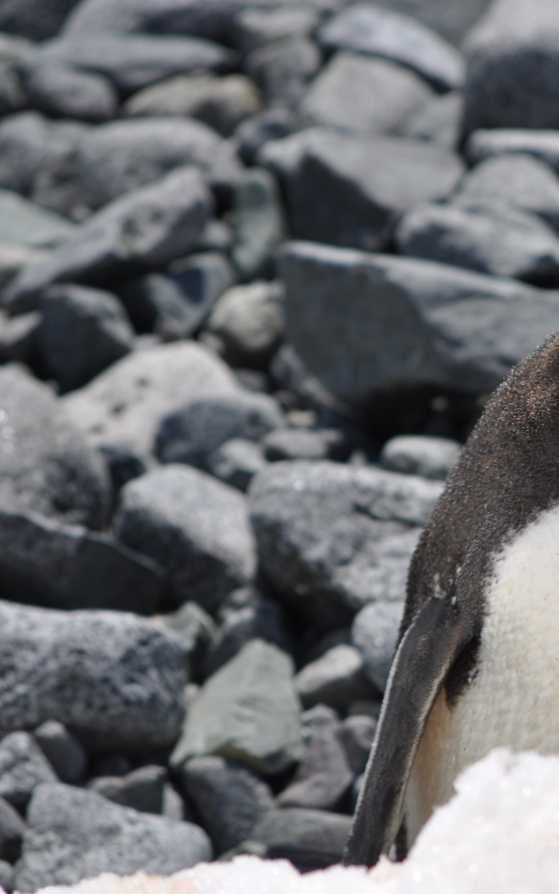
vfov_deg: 4.8
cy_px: 447
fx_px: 10676
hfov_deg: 3.0
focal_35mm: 438
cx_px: 622
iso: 200
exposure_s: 1/1000
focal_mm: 190
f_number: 8
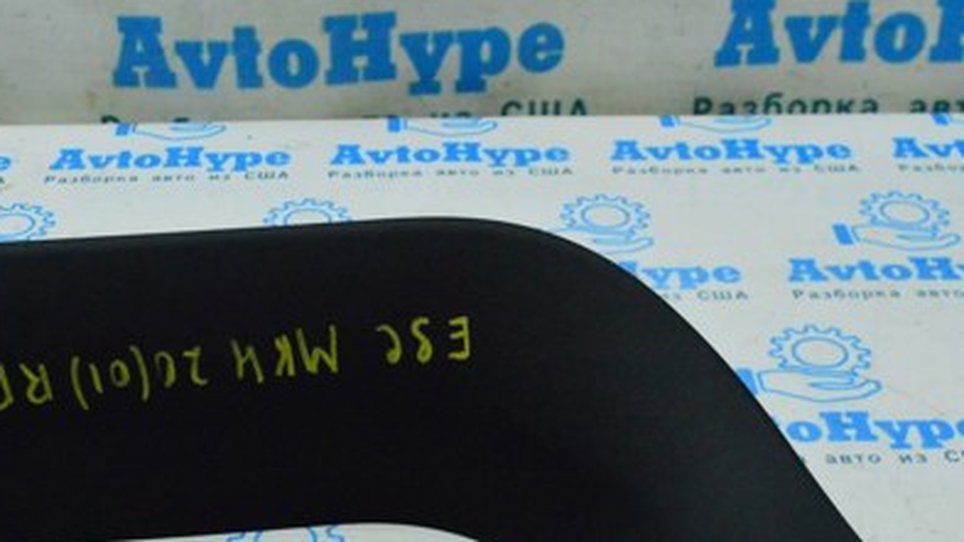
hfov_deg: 32.6
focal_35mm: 64
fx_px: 1632
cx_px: 321
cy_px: 479
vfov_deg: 18.6
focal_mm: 25
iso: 6400
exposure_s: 1/640
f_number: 6.3
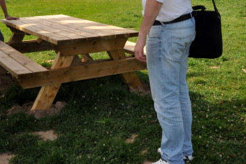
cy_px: 31
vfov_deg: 23.4
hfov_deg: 34.9
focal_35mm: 57
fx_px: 389
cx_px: 92
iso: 560
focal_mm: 20
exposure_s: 1/125
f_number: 22
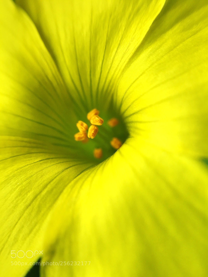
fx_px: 232
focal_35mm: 29
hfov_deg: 48.2
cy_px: 138
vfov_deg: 61.7
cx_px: 104
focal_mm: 4
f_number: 2.2
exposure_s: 1/403
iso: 25
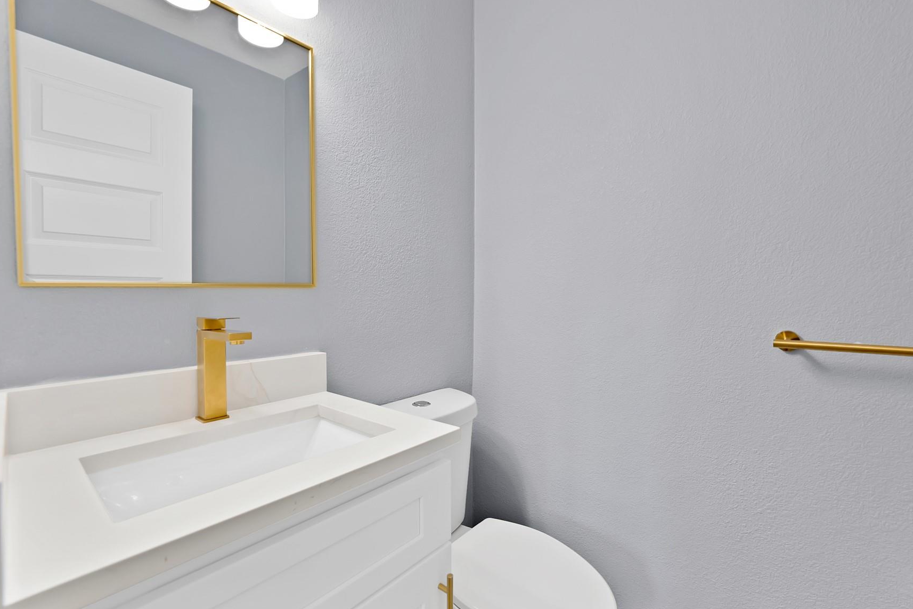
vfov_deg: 81.2
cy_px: 309
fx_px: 355
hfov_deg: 103.9
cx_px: 501
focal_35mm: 14
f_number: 5.6
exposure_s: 1/10
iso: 640
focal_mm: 12
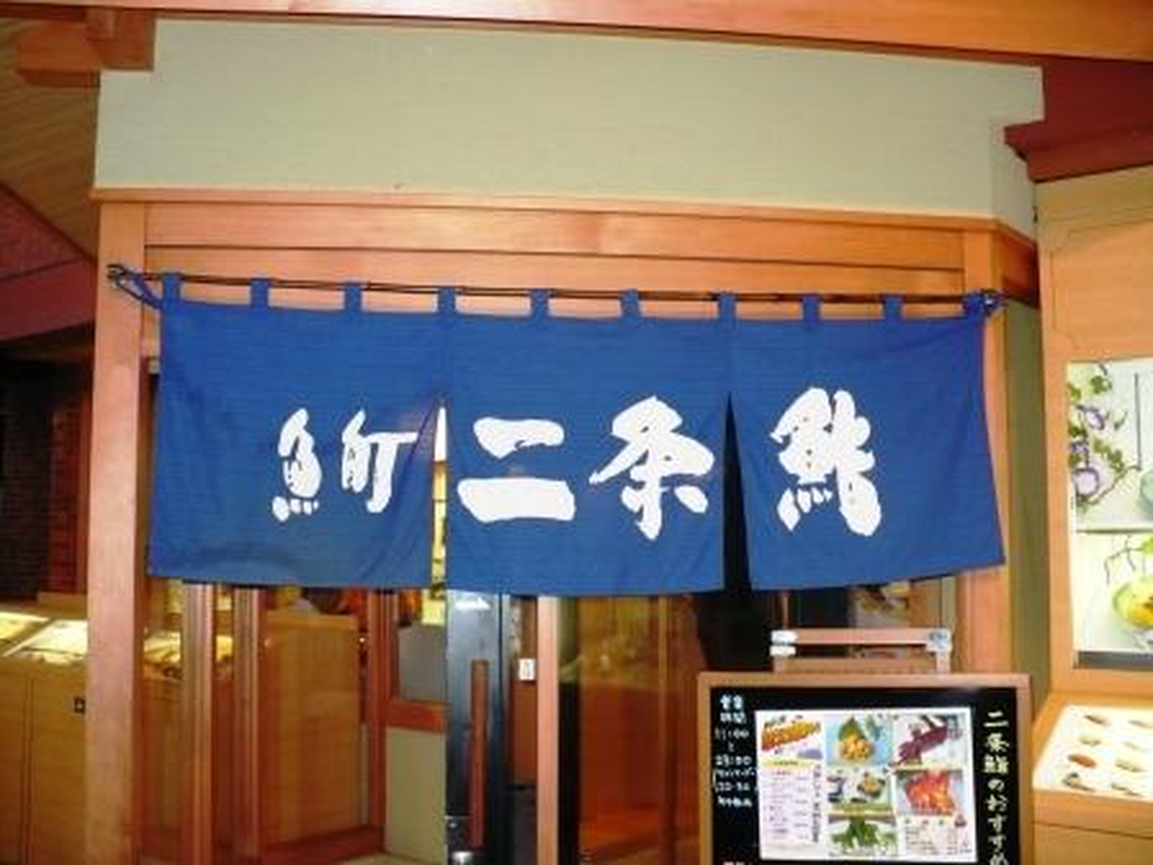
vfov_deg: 38.7
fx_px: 1232
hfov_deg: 50.1
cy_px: 432
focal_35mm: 37
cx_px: 576
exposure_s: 1/30
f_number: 2.8
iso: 250
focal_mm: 6.1
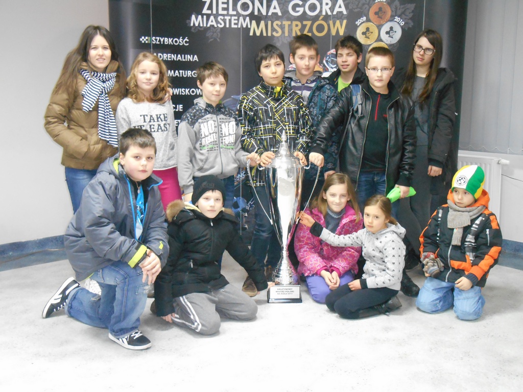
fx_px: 619
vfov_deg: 35.1
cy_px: 196
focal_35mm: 41
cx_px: 262
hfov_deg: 45.8
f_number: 3.9
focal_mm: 7.2
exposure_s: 1/15
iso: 720
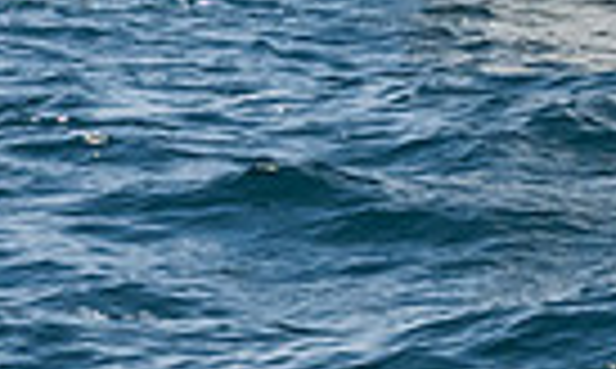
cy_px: -142
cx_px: 1030
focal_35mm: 637
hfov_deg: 3.3
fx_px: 10569
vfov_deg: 2.0
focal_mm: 82
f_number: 14
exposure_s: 1/1250
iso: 640
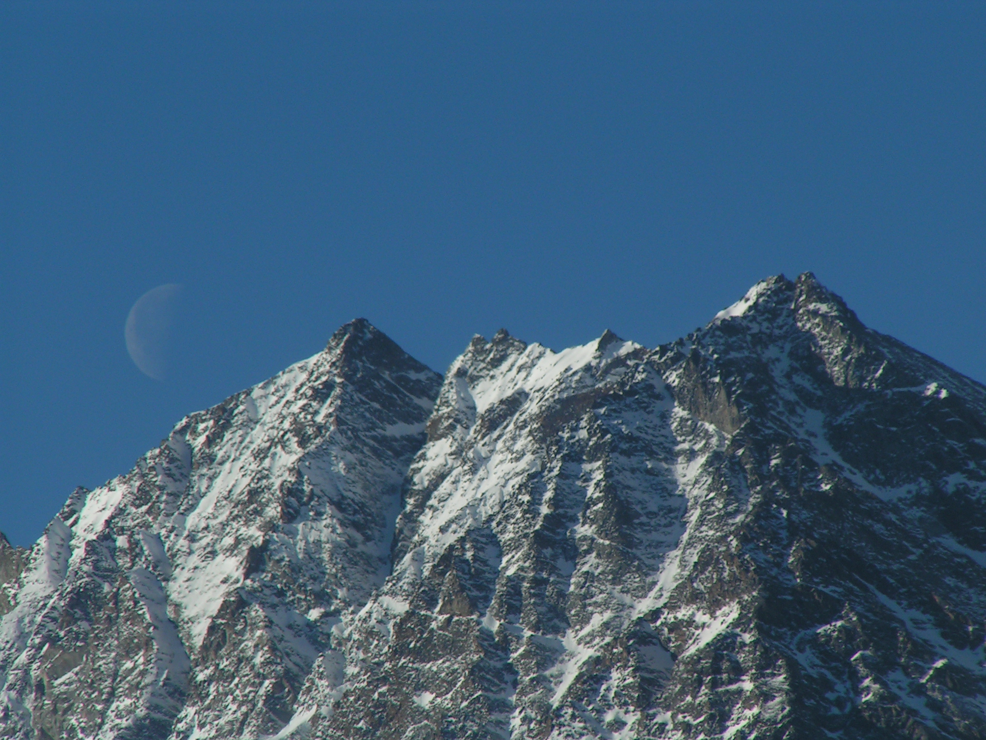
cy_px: 370
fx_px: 10824
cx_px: 493
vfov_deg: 3.9
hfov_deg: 5.2
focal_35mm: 380
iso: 50
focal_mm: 58
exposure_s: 1/800
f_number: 7.1
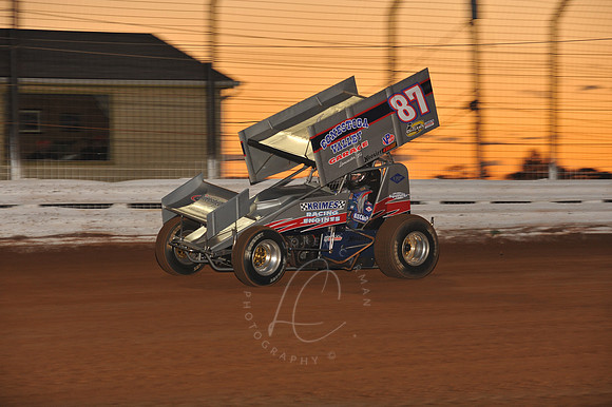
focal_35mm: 120
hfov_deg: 17.1
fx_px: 2039
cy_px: 204
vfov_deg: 11.4
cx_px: 306
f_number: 6.3
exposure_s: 1/320
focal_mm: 120
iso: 640
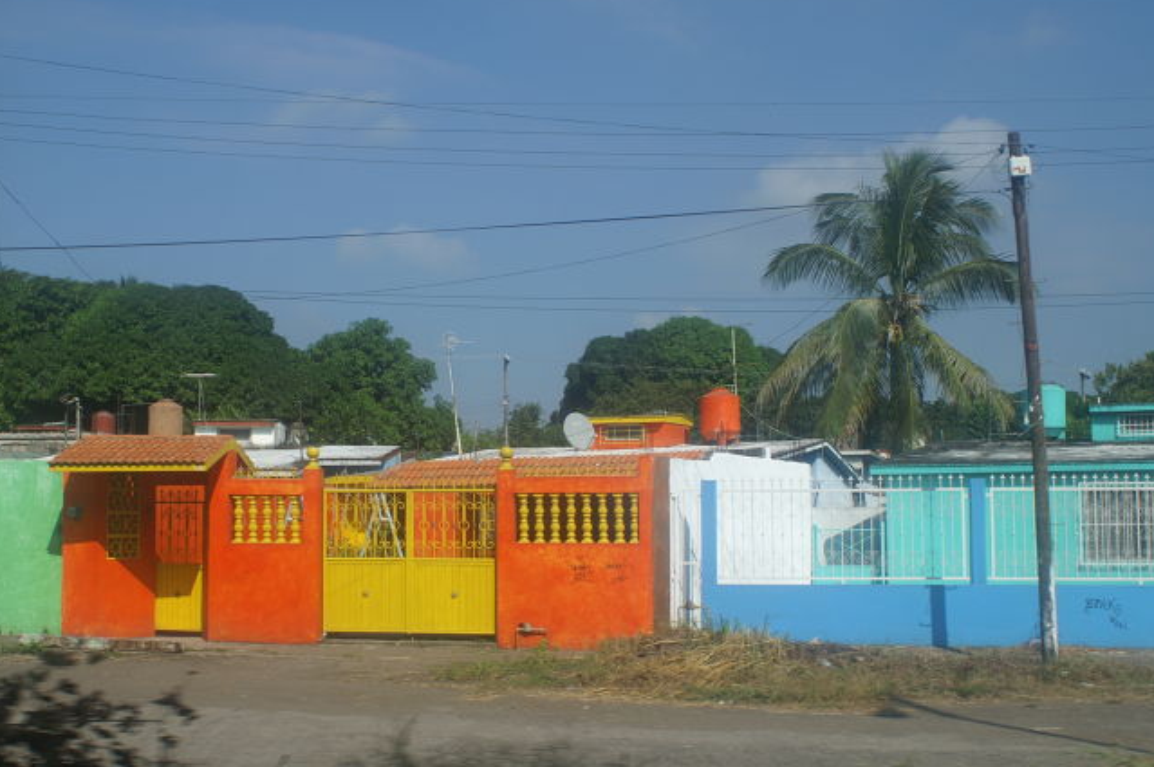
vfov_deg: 29.8
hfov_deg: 43.5
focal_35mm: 45
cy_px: 394
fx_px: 1441
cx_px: 479
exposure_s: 1/400
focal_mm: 24
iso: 100
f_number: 8
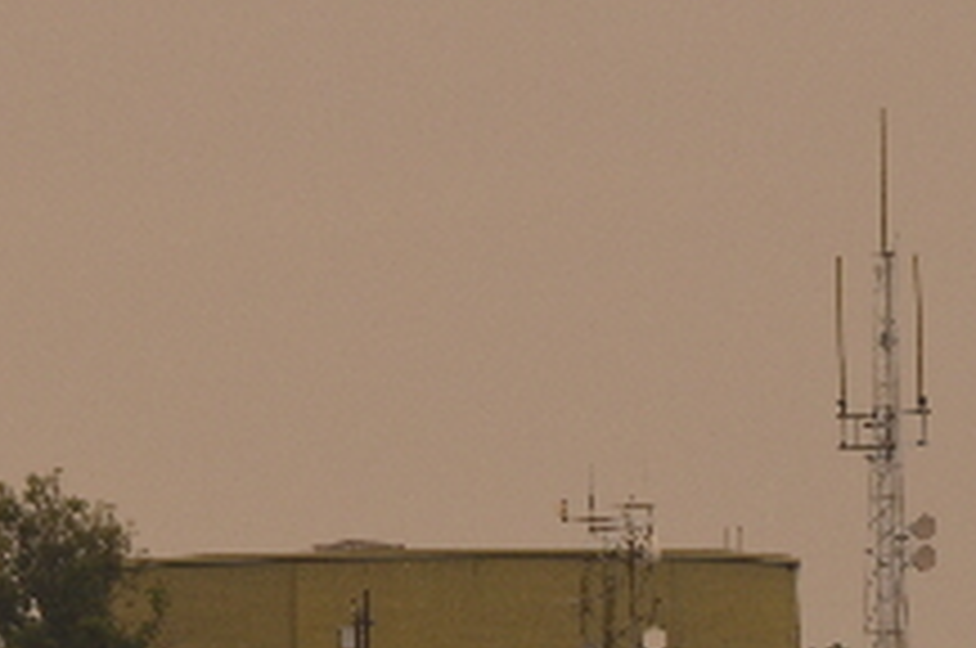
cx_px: 414
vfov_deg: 1.7
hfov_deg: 2.6
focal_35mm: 794
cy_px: 252
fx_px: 21494
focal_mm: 190
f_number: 5.6
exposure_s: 1/500
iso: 400
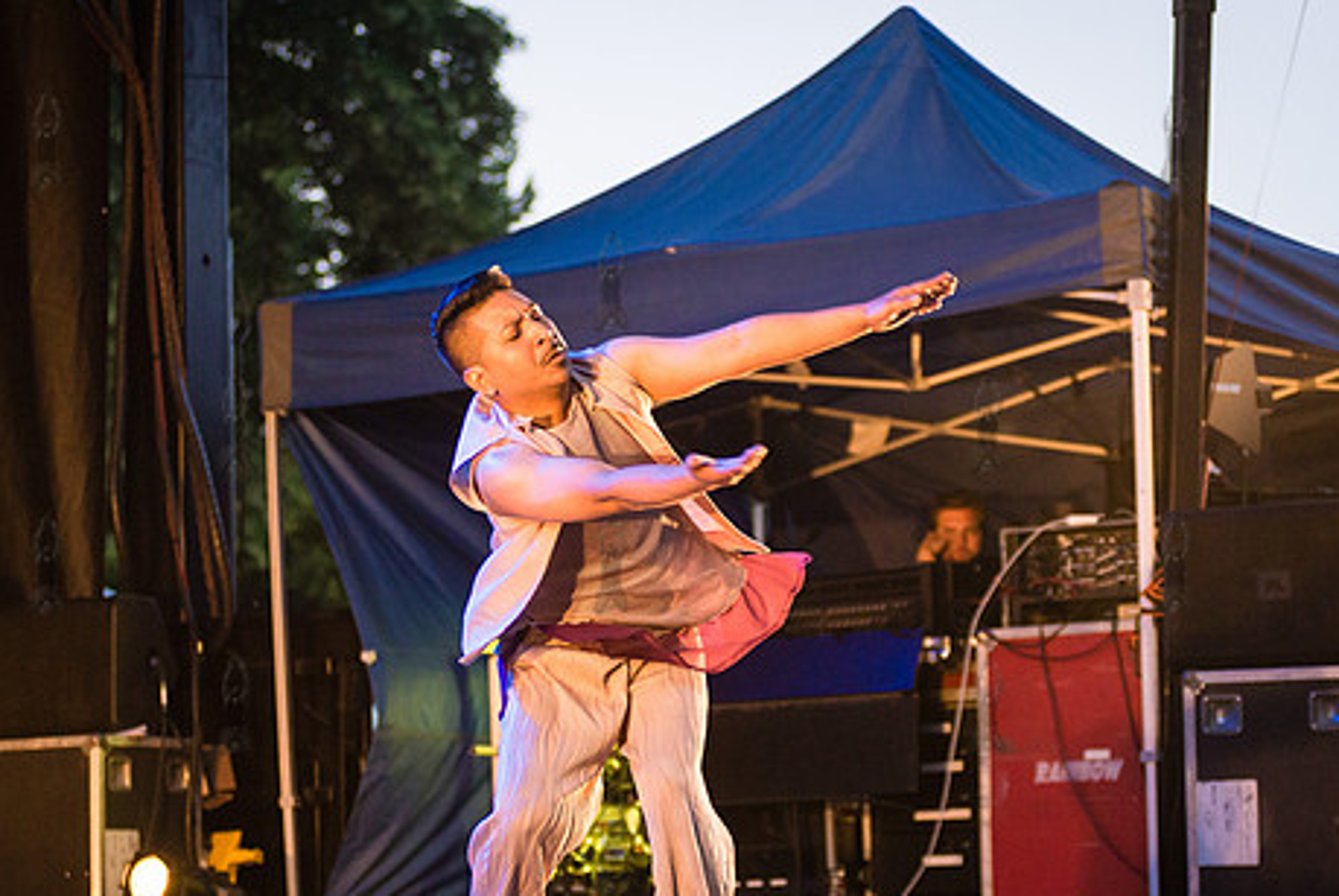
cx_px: 610
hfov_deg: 20.2
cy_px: 562
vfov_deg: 13.6
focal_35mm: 101
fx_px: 3760
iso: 4000
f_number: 2.8
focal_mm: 80
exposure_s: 1/320
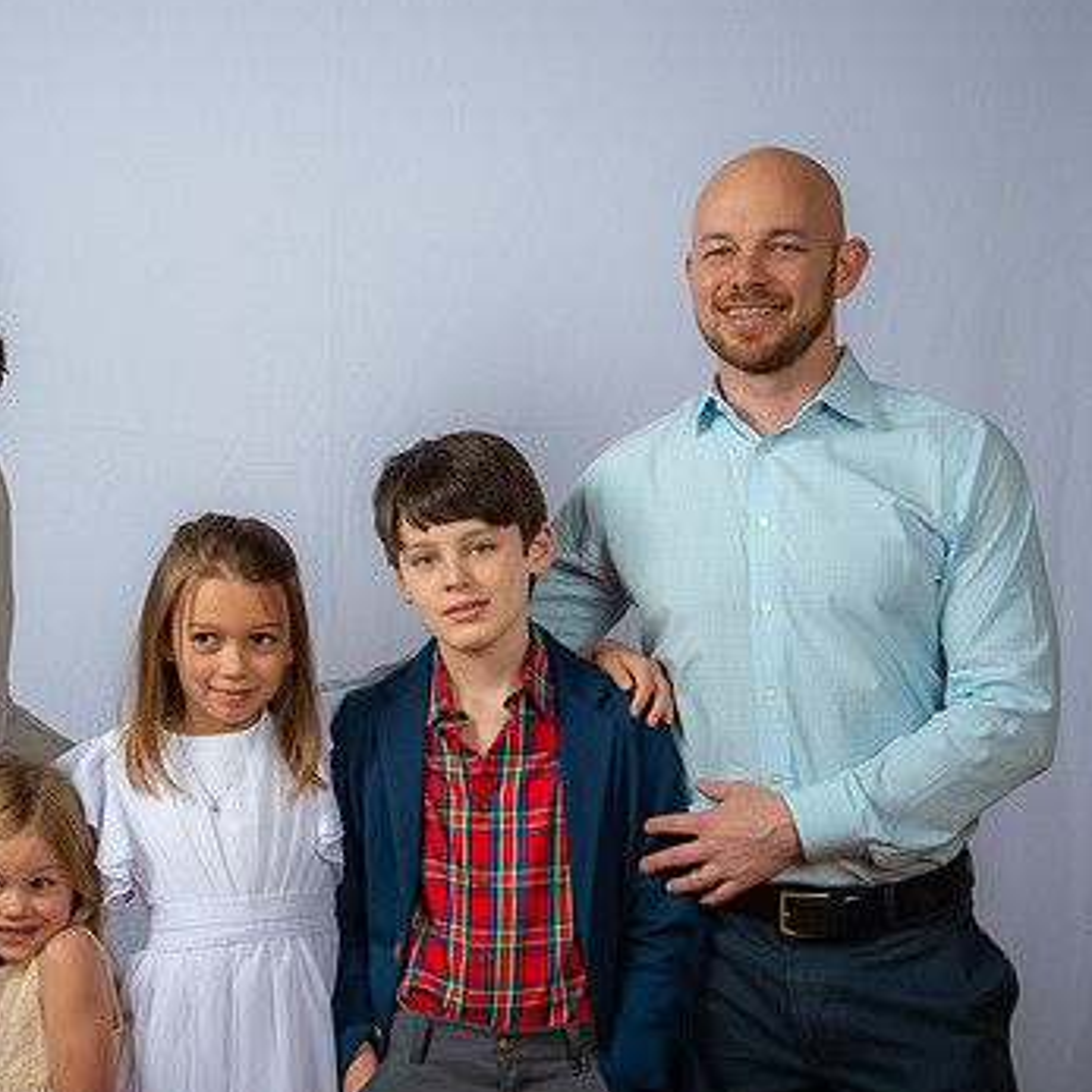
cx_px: 252
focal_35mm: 71
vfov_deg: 24.3
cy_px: 588
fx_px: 2534
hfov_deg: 24.0
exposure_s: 1/200
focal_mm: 50
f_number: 6.3
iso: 250
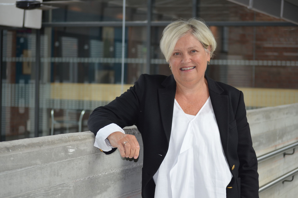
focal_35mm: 82
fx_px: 682
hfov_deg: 24.7
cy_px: 99
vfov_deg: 16.5
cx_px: 149
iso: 250
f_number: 4.2
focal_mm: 55
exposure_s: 1/125
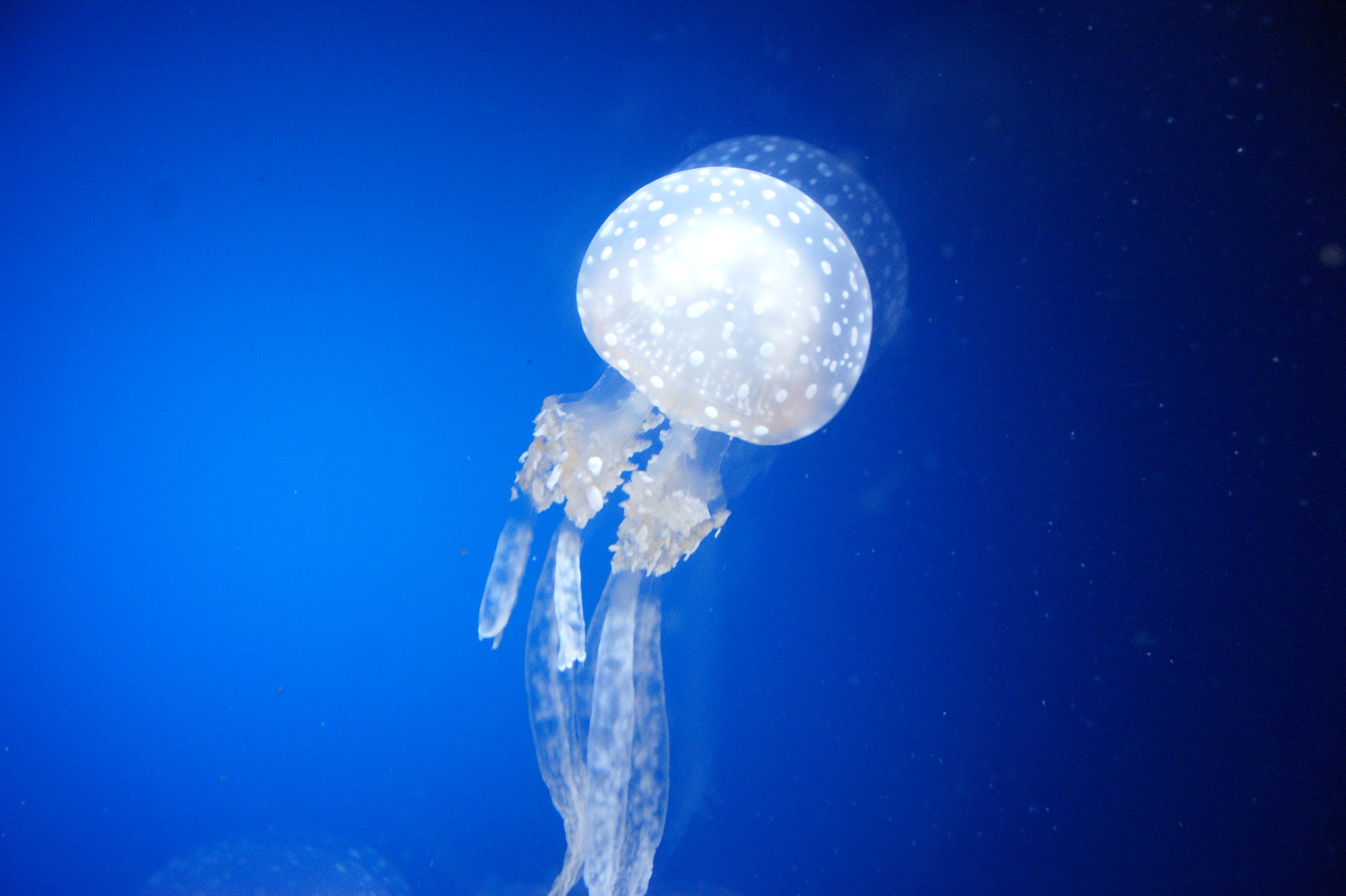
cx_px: 673
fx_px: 3083
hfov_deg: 24.6
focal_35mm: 82
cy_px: 448
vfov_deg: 16.5
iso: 800
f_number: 5
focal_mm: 55
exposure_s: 1/50
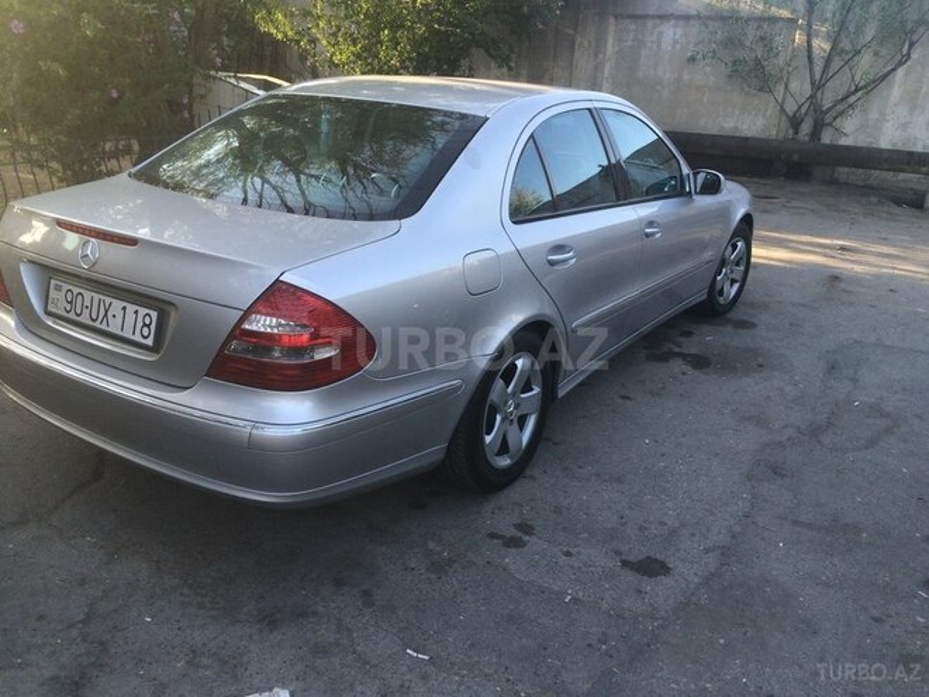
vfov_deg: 48.2
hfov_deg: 61.7
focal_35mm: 29
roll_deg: -2.9
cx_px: 464
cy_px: 348
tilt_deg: -20.9
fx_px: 778
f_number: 2.2
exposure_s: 1/281
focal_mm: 4.15
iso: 32
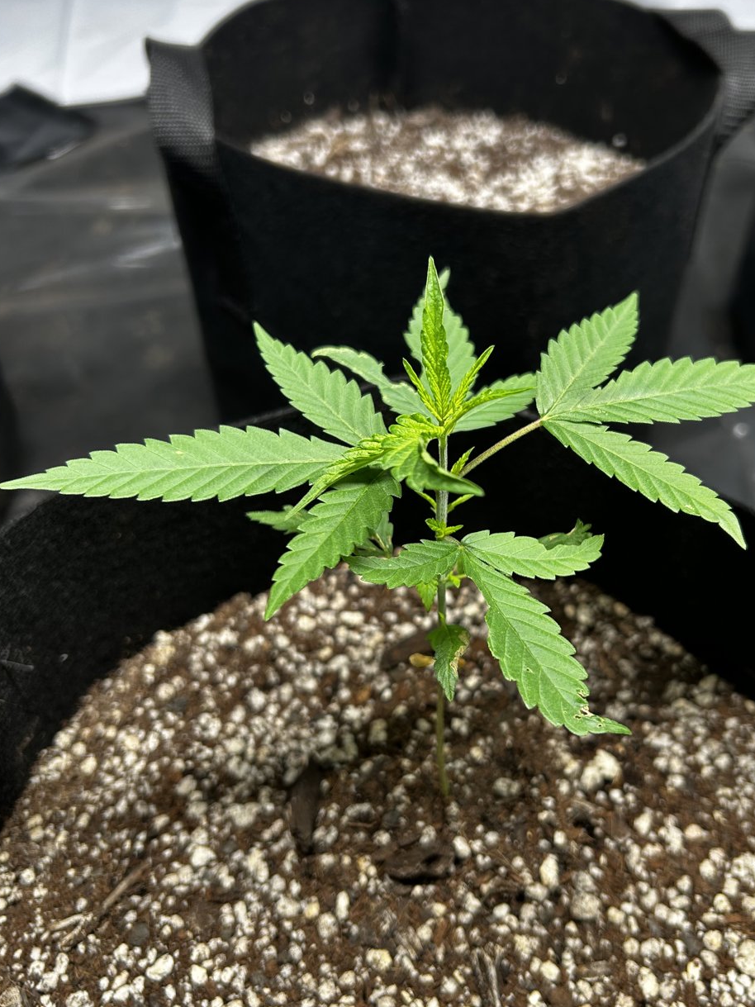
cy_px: 517
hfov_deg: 43.9
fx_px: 931
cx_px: 452
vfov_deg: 56.8
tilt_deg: -48.9
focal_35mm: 32
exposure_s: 1/175
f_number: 1.5
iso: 40
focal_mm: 5.7
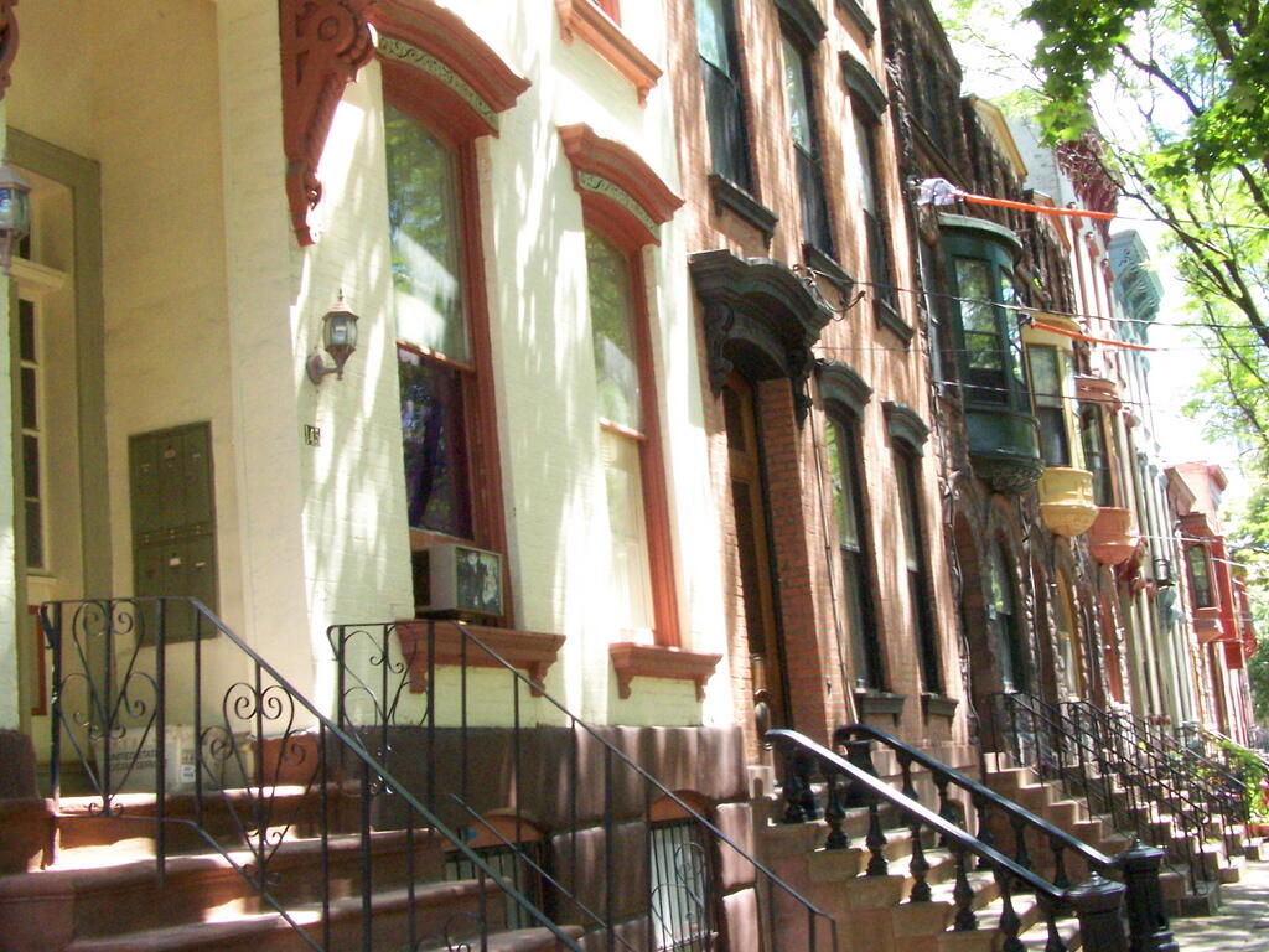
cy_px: 476
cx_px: 634
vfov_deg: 37.7
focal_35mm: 38
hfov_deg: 49.0
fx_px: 1393
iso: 400
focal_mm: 6.3
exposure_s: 1/60
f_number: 8
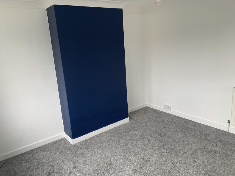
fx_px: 177
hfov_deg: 67.3
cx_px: 118
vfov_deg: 53.1
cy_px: 88
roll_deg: +4.4
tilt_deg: -13.8
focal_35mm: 26
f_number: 1.8
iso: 32
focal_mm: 4.25
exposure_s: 1/122
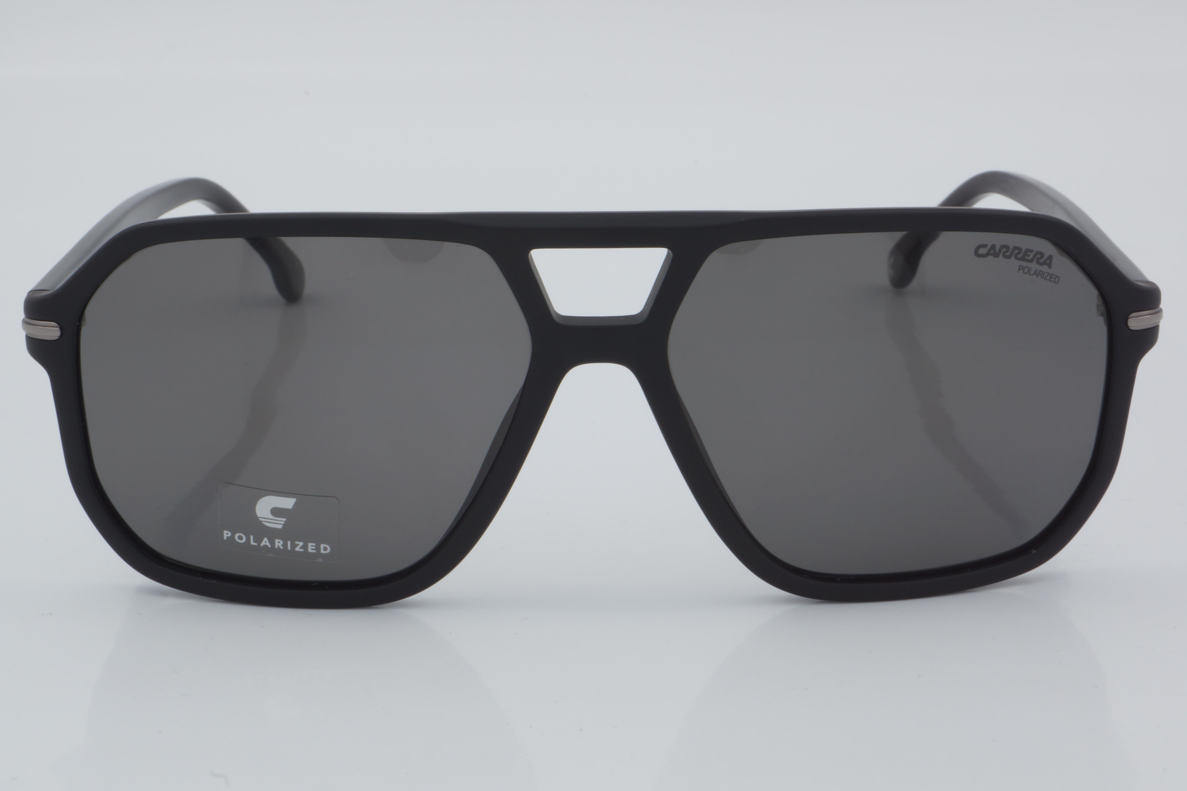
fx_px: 2720
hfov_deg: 24.6
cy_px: 396
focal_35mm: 82
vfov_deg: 16.6
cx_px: 594
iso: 100
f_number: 32
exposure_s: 1/4
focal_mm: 55
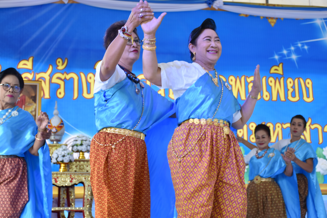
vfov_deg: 21.6
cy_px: 109
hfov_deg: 31.9
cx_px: 164
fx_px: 572
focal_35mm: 63
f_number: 4.5
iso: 400
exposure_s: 1/80
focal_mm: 42
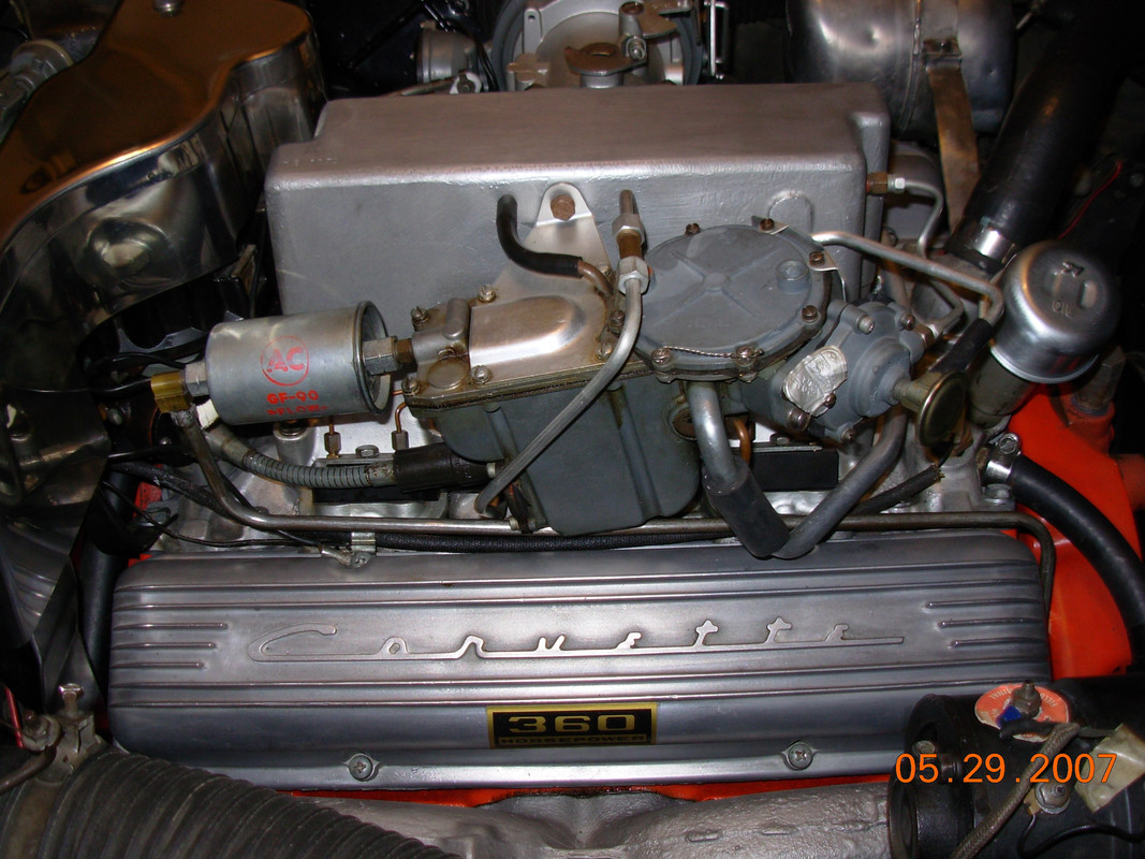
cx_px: 572
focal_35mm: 38
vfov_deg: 37.7
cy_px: 430
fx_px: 1257
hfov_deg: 49.0
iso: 50
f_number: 2.9
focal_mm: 6.3
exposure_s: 1/32
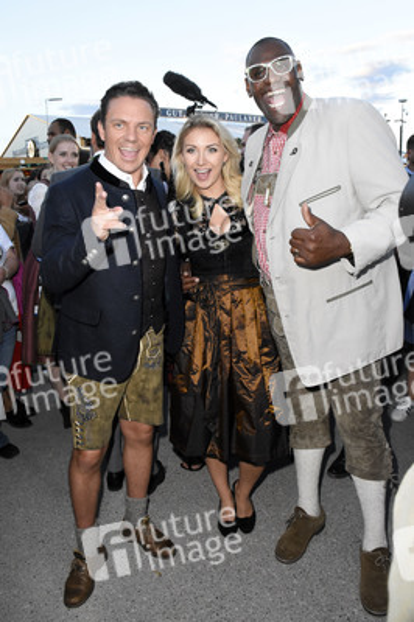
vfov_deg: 67.4
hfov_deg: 47.9
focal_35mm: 27
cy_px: 311
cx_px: 207
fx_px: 467
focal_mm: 18
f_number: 9
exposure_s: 1/160
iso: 3200
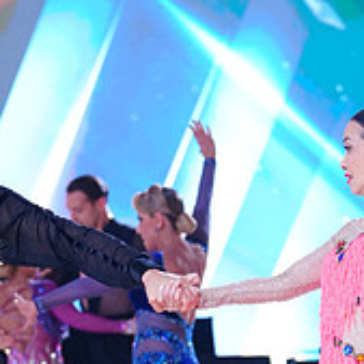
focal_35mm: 257
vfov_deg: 6.8
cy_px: 450
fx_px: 3057
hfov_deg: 6.8
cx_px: 154
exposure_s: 1/500
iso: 1250
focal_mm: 88
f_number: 2.8
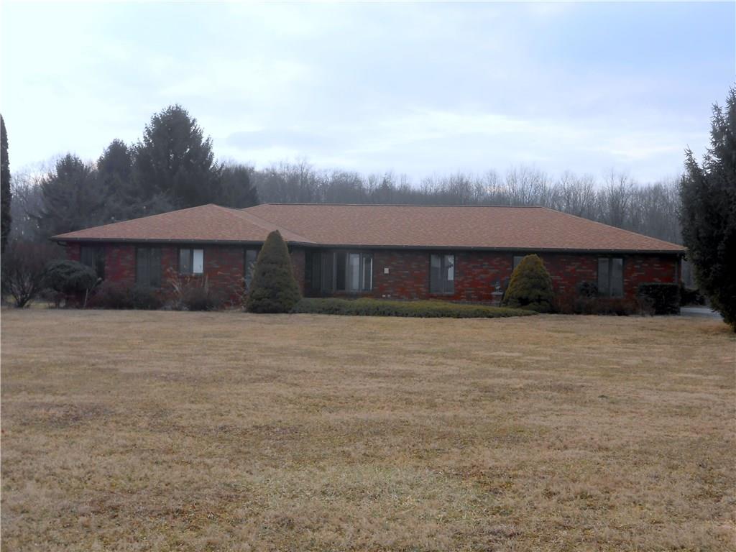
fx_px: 1042
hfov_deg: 38.9
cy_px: 276
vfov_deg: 29.7
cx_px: 368
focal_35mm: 49
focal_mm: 8.8
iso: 80
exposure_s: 1/200
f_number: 4.8
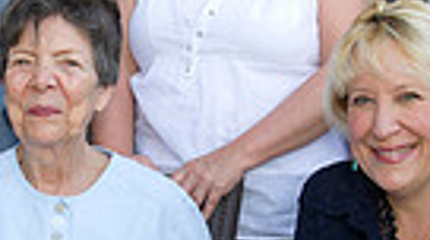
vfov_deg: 8.4
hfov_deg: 15.0
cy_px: 174
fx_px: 1628
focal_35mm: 143
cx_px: 158
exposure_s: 1/250
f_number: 5.6
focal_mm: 32
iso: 640
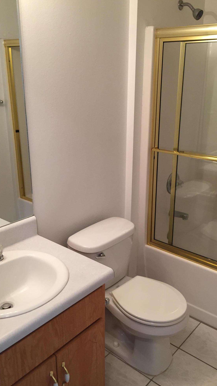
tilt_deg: -16.9
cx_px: 126
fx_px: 327
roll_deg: -1.2
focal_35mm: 32
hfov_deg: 36.6
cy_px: 195
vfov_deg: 61.0
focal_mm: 4.15
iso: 125
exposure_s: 1/33
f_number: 2.2
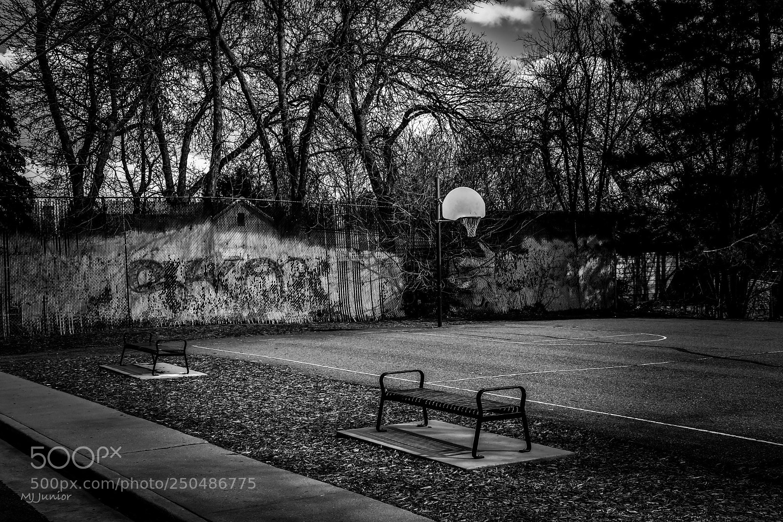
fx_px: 1044
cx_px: 392
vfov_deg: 28.1
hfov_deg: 41.1
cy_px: 261
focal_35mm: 48
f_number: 10
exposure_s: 1/250
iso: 220
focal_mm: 32
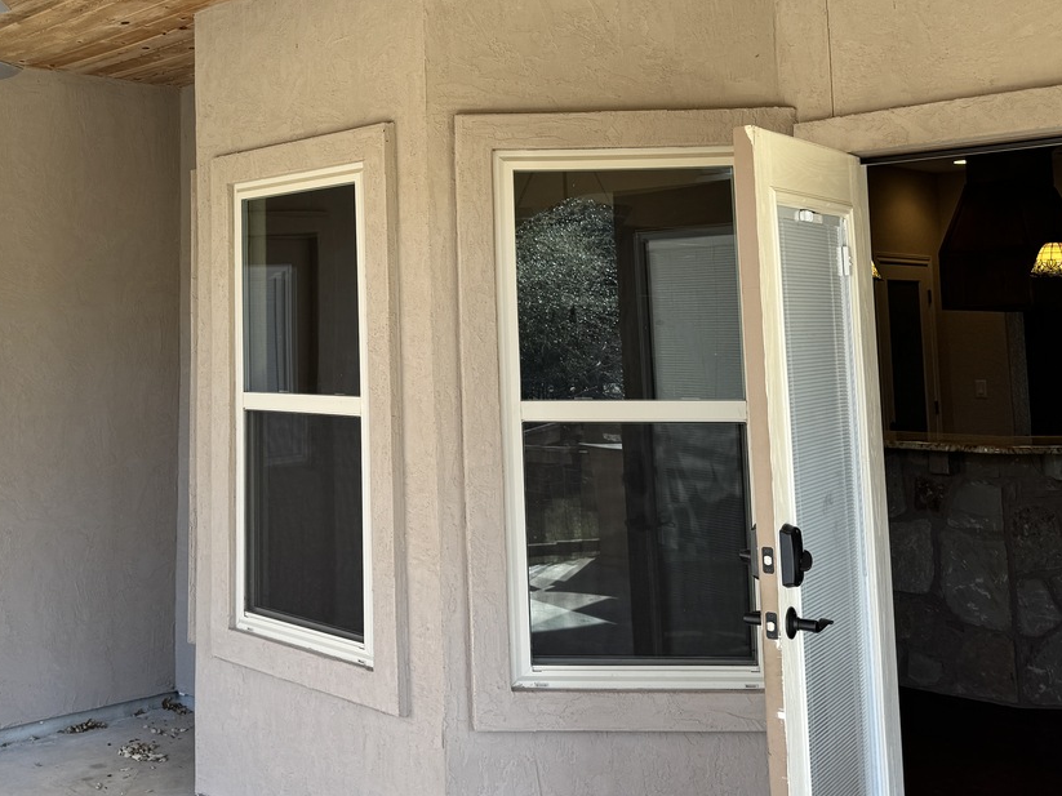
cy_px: 194
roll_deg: +0.7
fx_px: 1288
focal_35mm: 42
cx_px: 312
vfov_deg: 33.6
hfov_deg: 43.8
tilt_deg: +6.8
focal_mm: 6.76
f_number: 1.78
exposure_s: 1/349
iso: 80
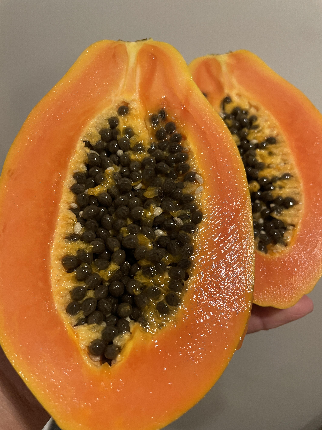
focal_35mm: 26
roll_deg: -18.6
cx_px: 161
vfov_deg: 67.3
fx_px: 322
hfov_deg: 53.1
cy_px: 215
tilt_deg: -32.5
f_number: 1.6
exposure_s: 1/60
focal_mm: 4.2
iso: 500
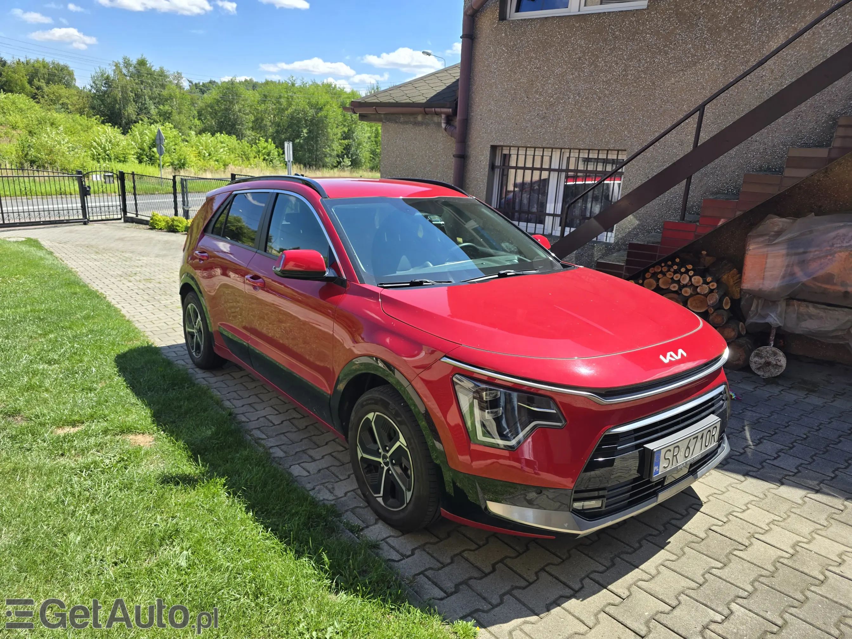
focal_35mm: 23
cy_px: 320
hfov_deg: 73.9
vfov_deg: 58.9
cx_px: 426
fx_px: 566
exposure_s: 1/476
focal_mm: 6.3
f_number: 1.7
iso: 12
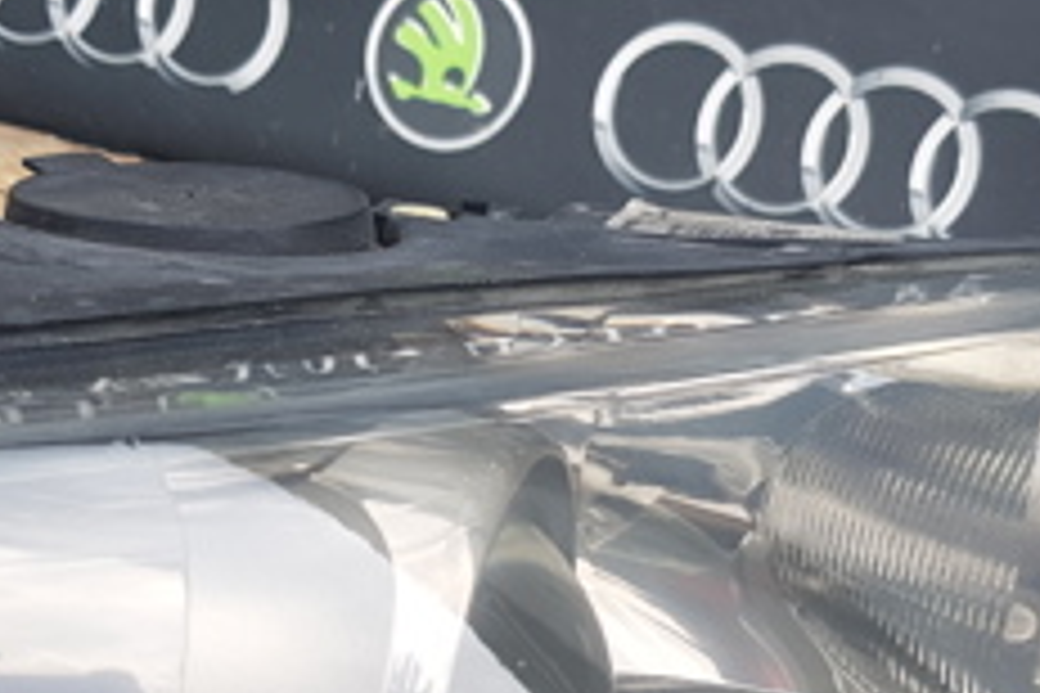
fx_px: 2166
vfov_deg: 17.6
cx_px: 536
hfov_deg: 27.0
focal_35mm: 75
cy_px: 754
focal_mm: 4.2
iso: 40
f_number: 1.7
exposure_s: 1/266
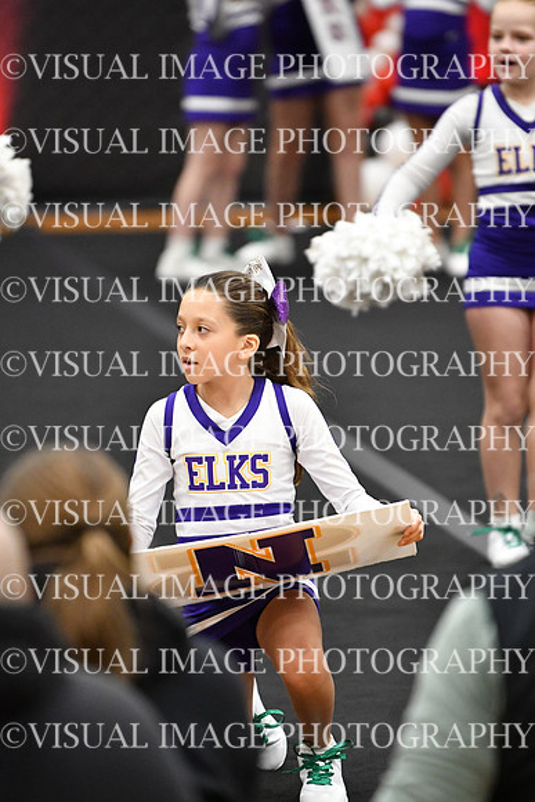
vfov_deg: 6.9
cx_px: 268
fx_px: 6683
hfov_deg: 4.6
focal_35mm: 300
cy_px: 401
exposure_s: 1/800
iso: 5000
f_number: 2.8
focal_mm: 200
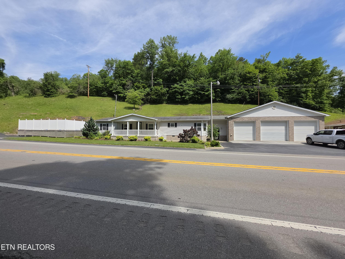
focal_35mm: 13
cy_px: 130
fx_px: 130
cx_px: 172
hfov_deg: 106.2
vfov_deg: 89.9
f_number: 1.9
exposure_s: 1/677
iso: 16
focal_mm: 2.2
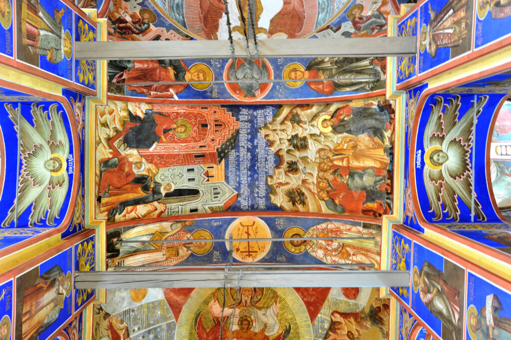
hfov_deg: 43.6
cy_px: 170
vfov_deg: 29.8
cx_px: 256
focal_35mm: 45
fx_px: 638
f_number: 4.2
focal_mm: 30
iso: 400
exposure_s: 1/4
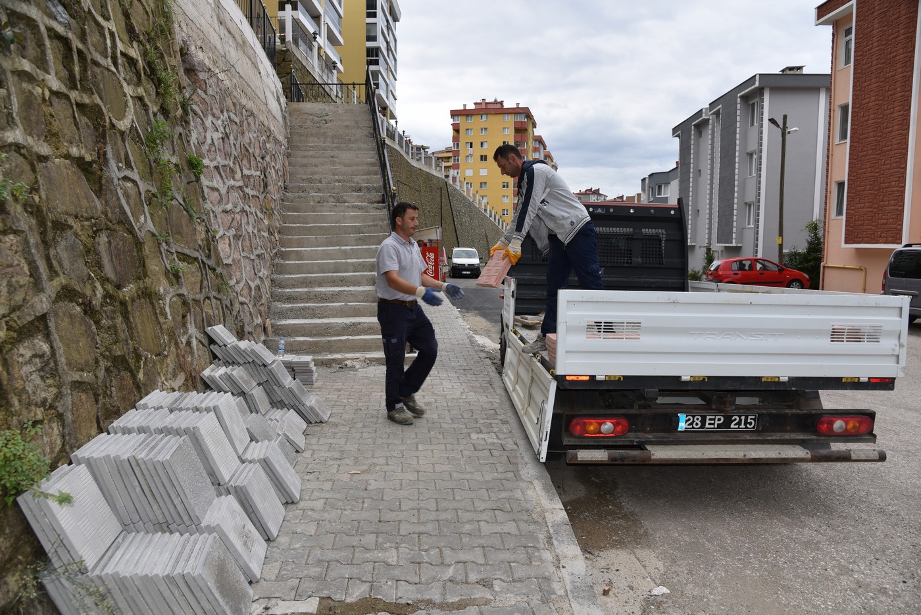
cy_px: 308
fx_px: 614
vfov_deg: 53.2
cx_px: 460
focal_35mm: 24
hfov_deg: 73.7
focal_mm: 24
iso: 100
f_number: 6.3
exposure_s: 1/160
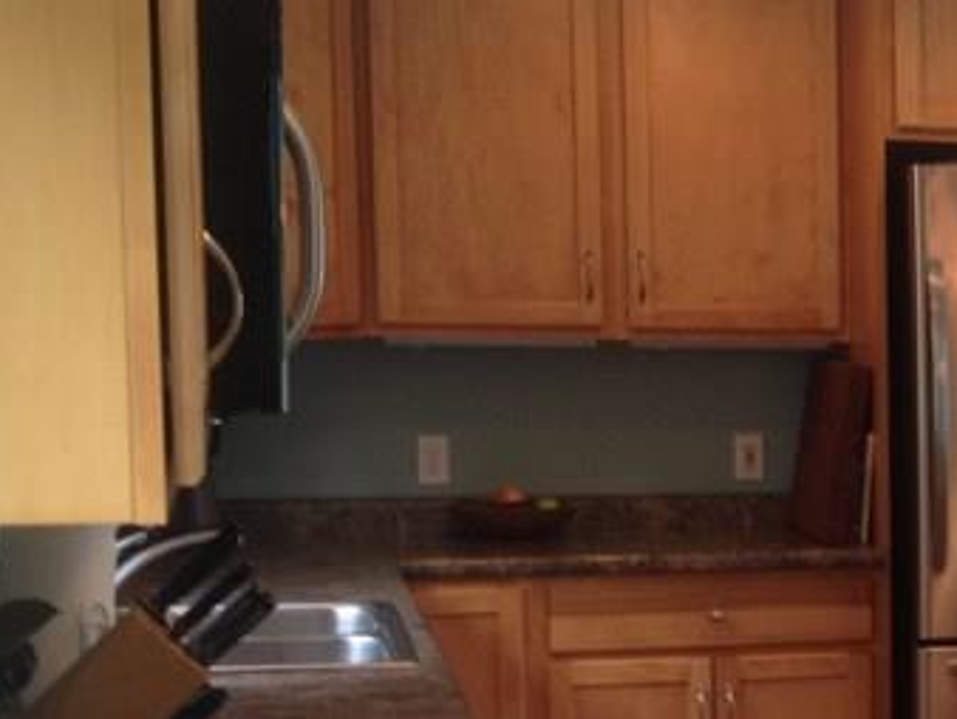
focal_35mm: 106
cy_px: 634
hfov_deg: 17.2
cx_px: 1302
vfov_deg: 13.9
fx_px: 2933
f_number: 2.4
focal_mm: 4.28
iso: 50
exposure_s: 1/40
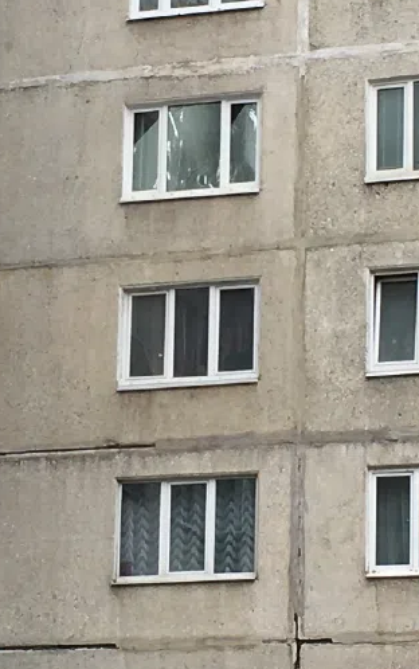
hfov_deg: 8.9
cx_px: 208
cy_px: 360
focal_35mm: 148
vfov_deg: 14.1
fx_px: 2699
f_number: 2.2
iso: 25
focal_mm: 4.15
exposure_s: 1/657
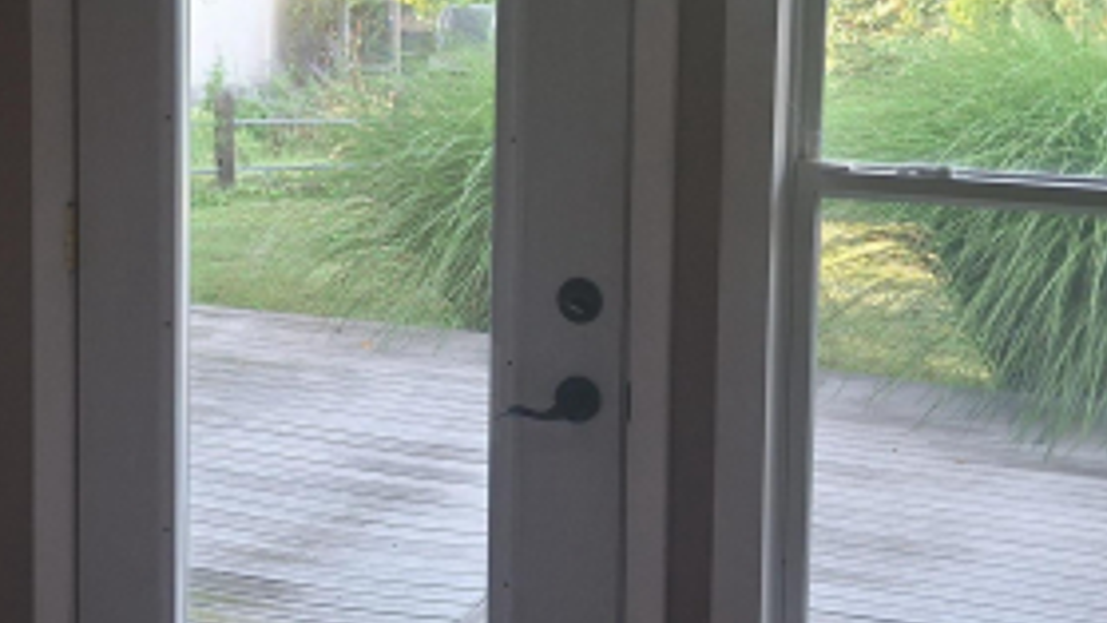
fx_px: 1908
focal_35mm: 65
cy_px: 131
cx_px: 375
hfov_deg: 32.1
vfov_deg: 18.4
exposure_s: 1/100
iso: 80
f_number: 1.8
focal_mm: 4.69
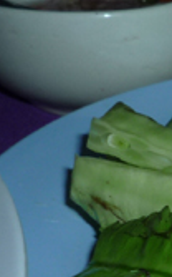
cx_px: 367
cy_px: 229
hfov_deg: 11.0
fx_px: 797
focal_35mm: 106
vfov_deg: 19.4
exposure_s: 1/30
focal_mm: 4.4
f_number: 4
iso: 100
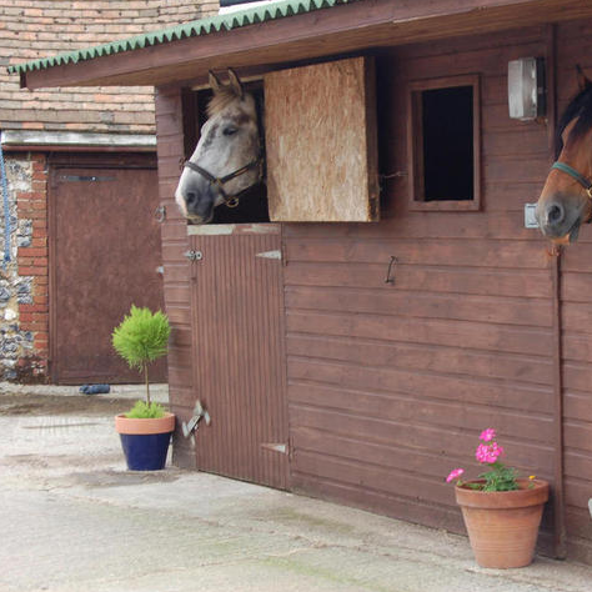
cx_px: 430
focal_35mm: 93
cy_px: 295
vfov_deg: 18.7
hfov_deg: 18.6
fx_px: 1799
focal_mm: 48
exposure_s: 1/60
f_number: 8
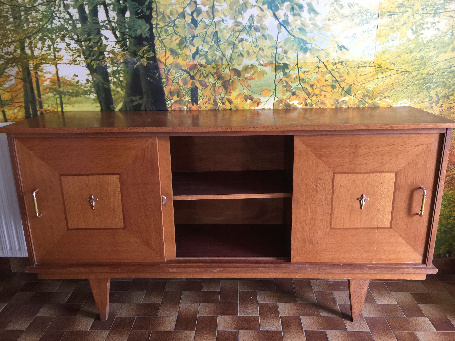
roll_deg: -0.1
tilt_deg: -16.5
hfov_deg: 61.7
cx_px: 228
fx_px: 381
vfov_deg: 48.2
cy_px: 170
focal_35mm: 29
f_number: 2.2
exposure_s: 1/33
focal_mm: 4.15
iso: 64
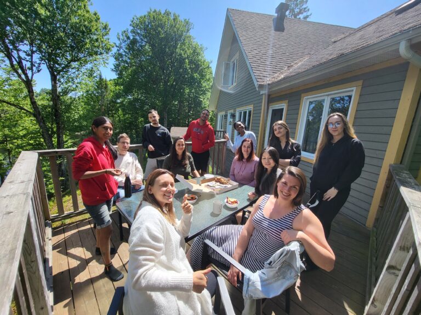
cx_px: 210
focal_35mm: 13
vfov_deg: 89.9
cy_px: 158
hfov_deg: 106.2
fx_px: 158
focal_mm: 1.74
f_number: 2.2
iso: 32
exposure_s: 1/606
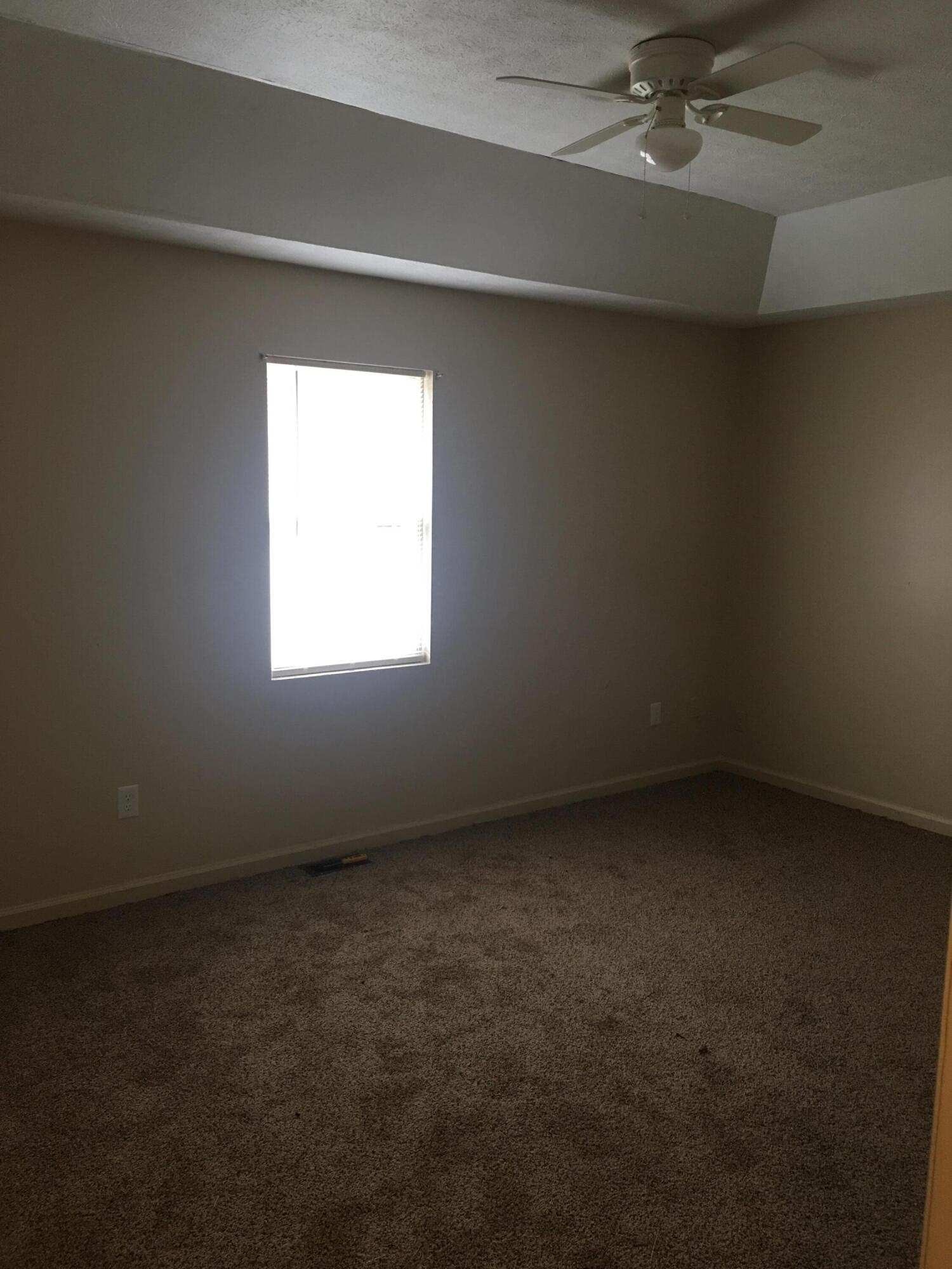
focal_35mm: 29
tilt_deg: -7.3
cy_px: 634
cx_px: 476
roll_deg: -0.7
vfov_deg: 61.7
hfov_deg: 48.2
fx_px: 1063
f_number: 2.2
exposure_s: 1/15
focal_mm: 4.15
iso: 64
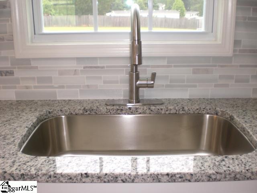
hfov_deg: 49.0
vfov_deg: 37.7
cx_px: 128
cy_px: 96
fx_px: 282
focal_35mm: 38
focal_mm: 6.3
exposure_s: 1/125
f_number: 3.1
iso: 200
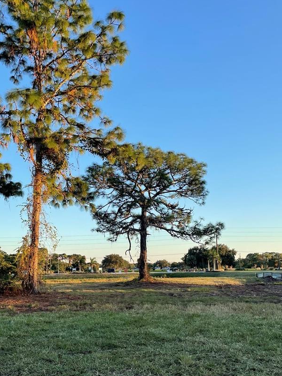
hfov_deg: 36.7
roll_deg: +0.9
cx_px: 110
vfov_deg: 47.7
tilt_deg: +3.9
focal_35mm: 39
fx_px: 424
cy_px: 219
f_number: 1.6
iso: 32
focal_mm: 4.2
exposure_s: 1/855
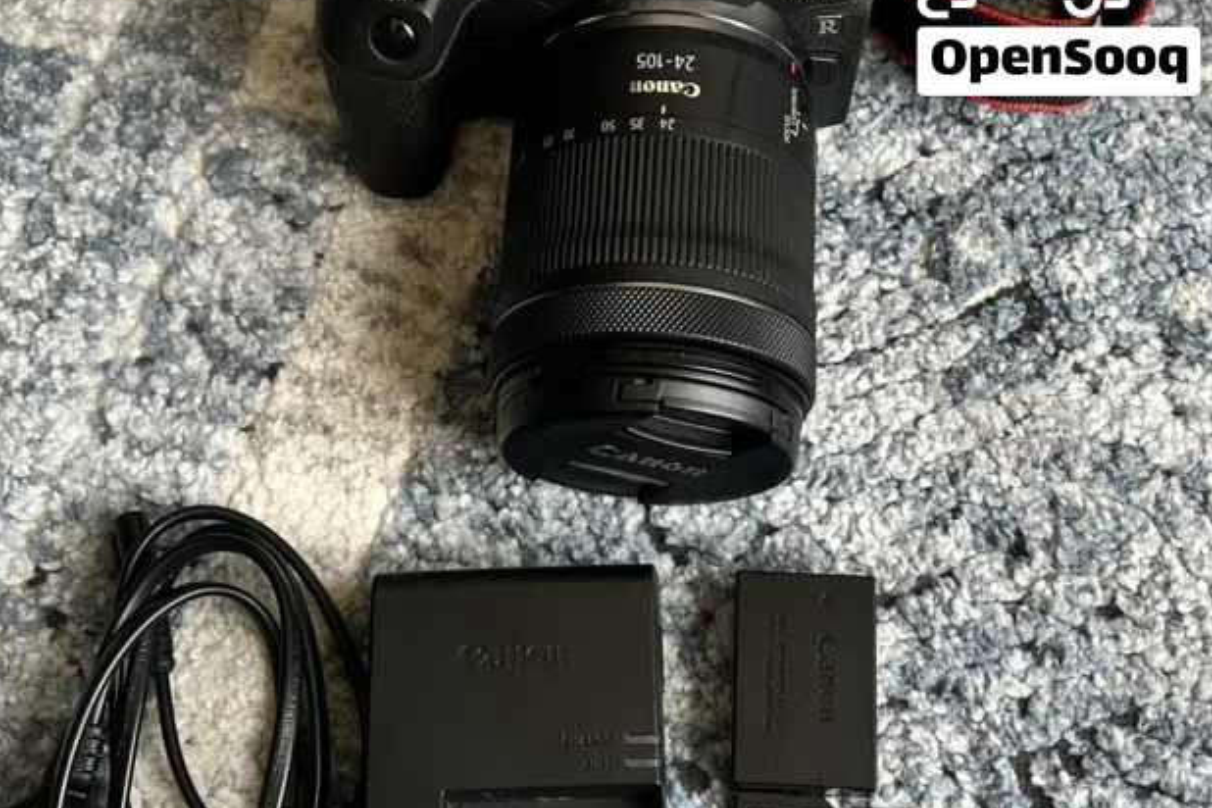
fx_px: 943
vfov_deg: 46.4
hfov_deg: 65.5
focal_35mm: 28
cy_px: 379
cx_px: 622
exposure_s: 1/120
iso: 125
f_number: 1.5
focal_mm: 5.7
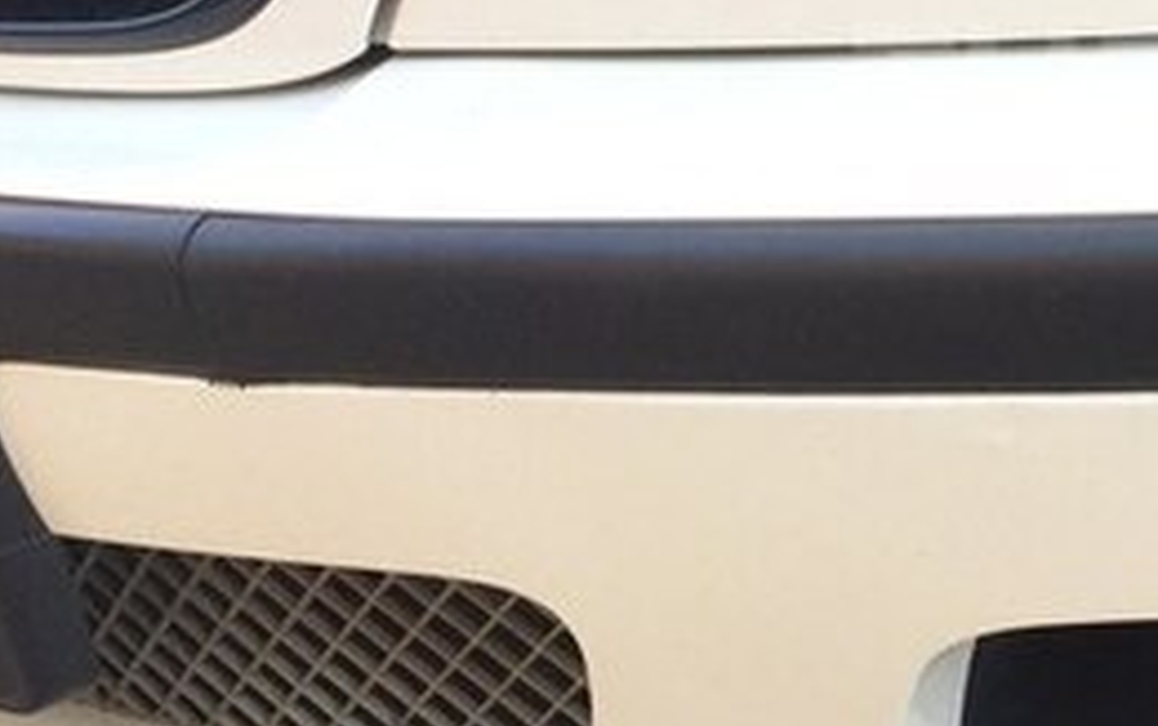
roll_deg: +4.4
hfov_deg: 24.5
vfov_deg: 16.6
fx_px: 2464
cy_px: 91
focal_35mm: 78
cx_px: 1309
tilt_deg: -25.4
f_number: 2.2
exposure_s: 1/188
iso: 32
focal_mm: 4.15
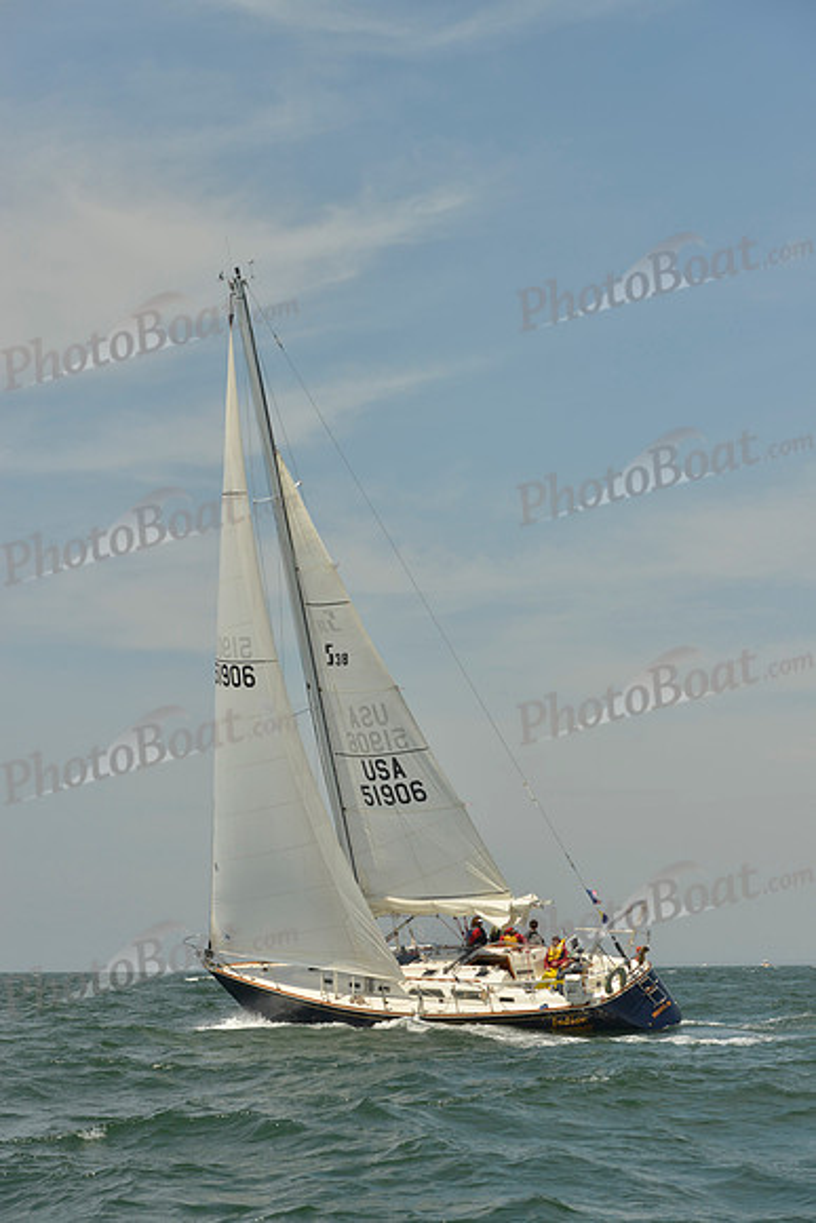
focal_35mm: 70
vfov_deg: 28.8
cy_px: 612
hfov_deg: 19.5
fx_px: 2378
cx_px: 408
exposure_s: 1/1250
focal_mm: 70
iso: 200
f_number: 8
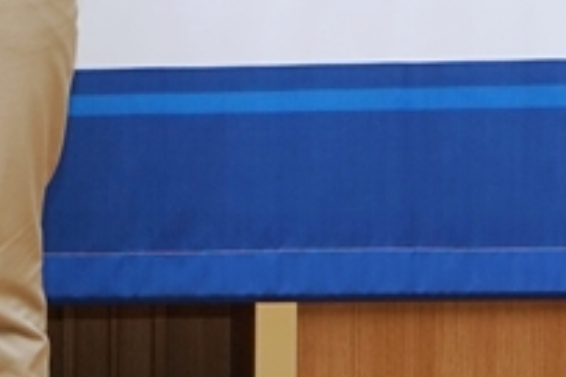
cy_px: -371
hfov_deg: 10.2
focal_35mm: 200
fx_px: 3144
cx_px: 31
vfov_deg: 6.7
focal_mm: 34
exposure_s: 1/125
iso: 320
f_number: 6.3
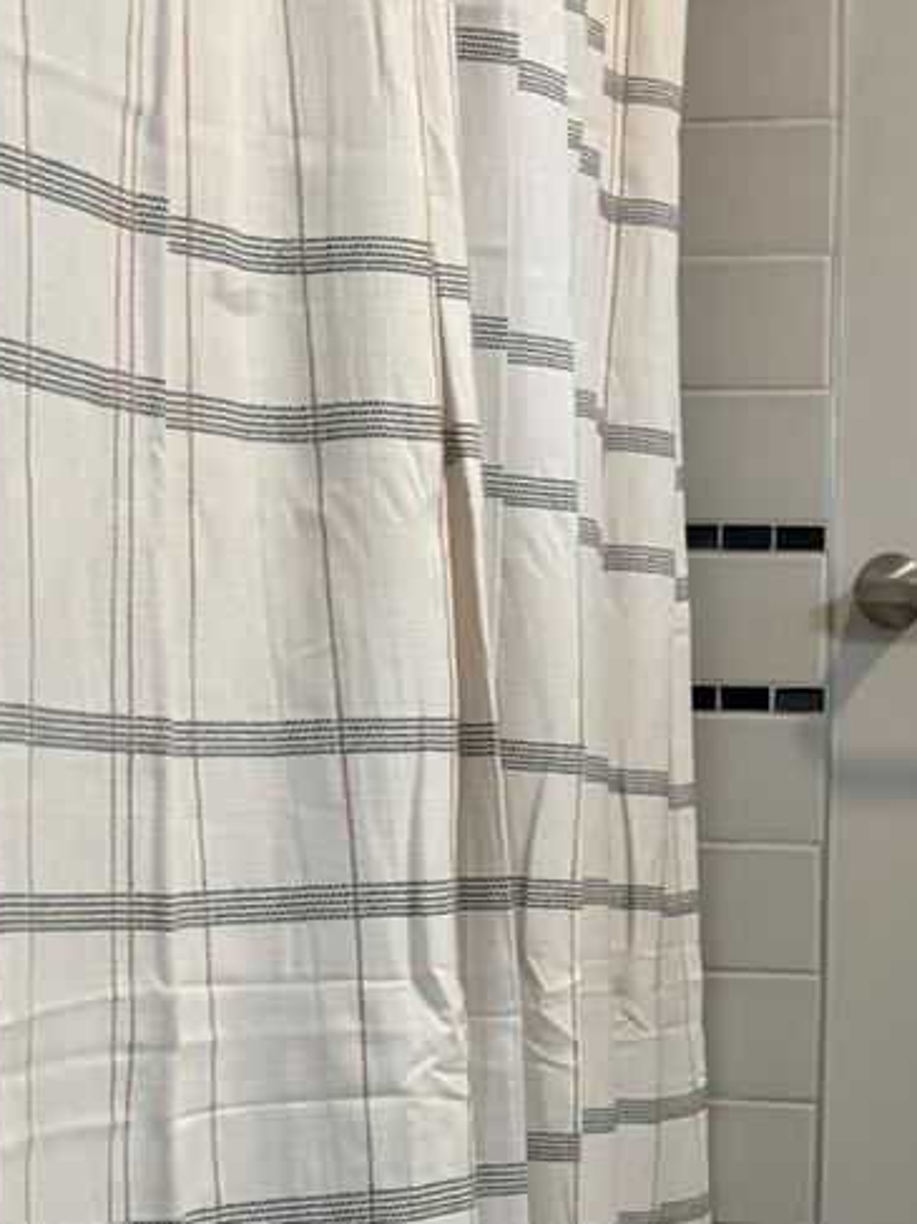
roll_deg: -2.5
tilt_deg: -3.7
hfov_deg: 17.2
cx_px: 1090
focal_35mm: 82
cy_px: 1041
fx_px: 2898
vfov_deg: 23.4
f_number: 1.6
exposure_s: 1/60
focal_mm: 5.96
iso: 100
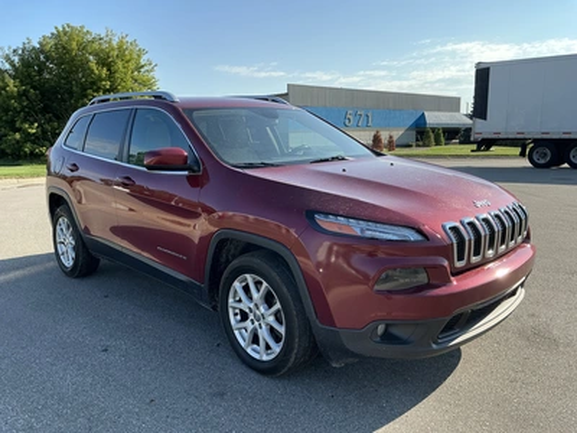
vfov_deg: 49.7
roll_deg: +2.0
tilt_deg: -7.1
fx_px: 467
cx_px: 288
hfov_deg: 63.4
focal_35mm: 28
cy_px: 216
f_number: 1.8
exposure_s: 1/978
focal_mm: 3
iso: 25
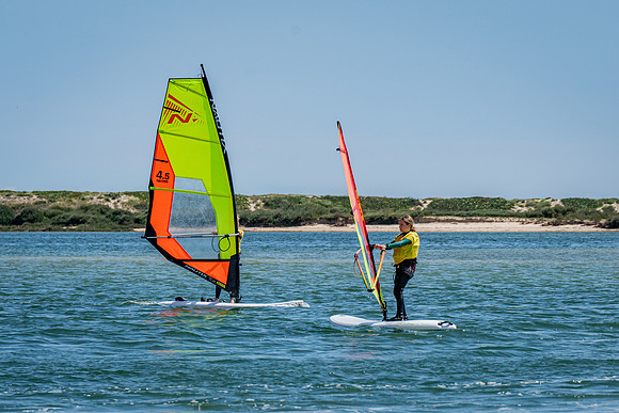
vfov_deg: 4.7
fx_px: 5053
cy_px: 247
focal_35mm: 294
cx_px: 352
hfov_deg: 7.0
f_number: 8
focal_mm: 200
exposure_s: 1/2000
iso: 320
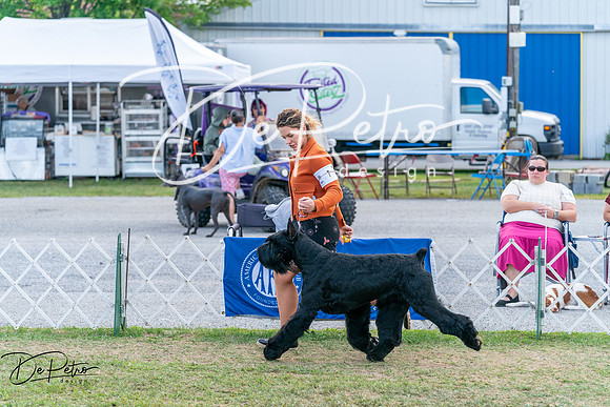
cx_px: 305
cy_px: 204
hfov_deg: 16.1
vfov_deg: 10.8
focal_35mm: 127
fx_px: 2152
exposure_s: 1/1250
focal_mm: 127
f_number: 4.5
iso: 800
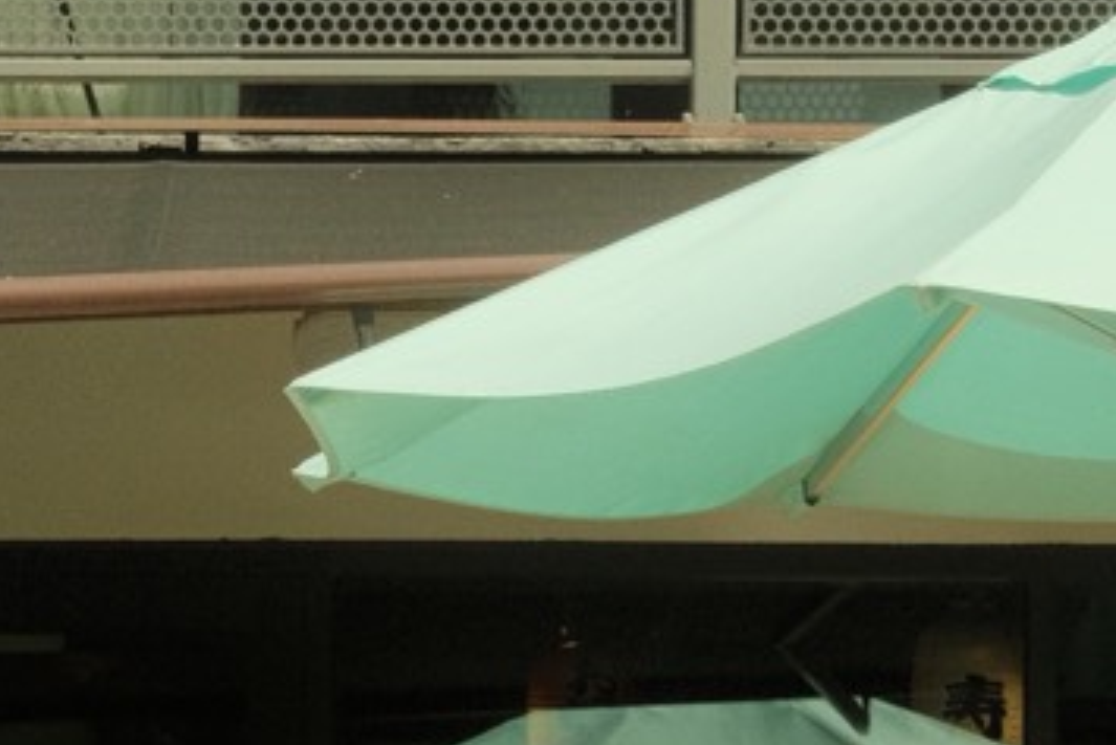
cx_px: 349
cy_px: 1437
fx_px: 6450
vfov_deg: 6.4
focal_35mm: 208
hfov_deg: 9.9
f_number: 5.6
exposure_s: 1/4000
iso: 1250
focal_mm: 27
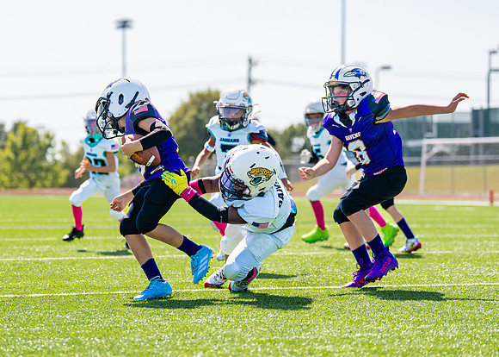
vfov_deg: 10.5
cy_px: 157
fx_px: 1934
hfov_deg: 14.7
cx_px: 189
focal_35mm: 137
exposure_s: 1/1600
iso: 100
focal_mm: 95
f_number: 2.8
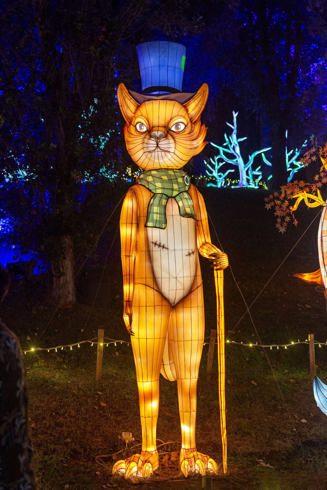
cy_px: 245
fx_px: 715
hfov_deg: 25.8
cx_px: 164
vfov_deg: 37.9
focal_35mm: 52
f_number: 2.2
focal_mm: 35
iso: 1000
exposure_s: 1/125
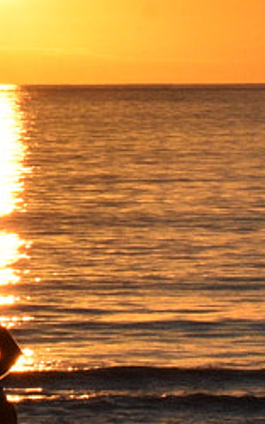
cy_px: 22
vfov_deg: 5.1
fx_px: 4755
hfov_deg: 3.2
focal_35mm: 411
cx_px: -93
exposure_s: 1/1250
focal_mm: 42
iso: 1000
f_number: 18
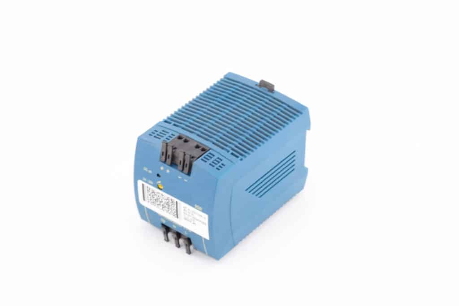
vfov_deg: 11.4
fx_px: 1530
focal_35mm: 120
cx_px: 230
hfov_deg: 17.1
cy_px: 153
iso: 200
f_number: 14
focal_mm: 80
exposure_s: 1/20
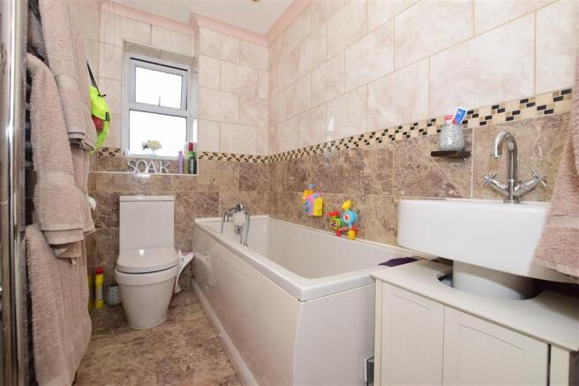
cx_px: 290
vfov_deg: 77.3
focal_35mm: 15
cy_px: 193
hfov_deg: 100.4
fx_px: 241
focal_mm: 10
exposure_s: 1/15
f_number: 7.1
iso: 400
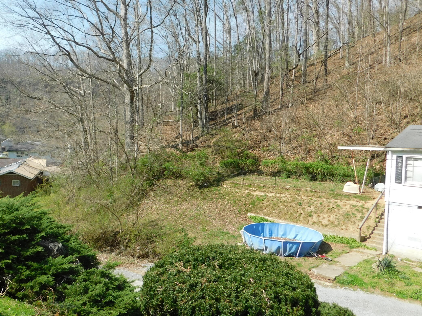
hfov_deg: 54.7
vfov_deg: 42.9
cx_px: 158
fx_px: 402
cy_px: 147
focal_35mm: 33
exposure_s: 1/1000
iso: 125
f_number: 3
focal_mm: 4
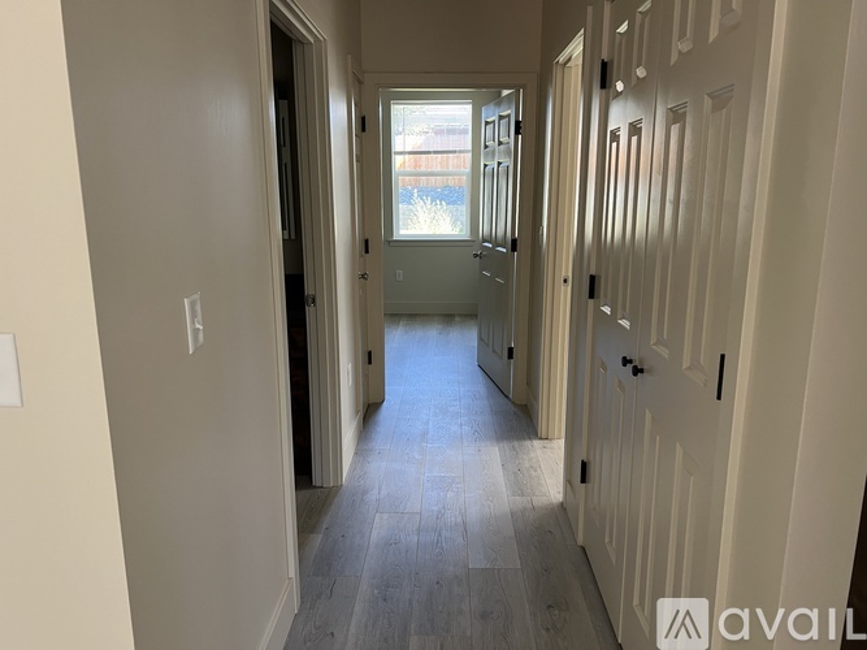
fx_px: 651
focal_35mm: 26
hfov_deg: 67.3
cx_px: 434
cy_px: 325
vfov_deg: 53.0
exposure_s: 1/86
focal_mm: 5.7
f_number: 1.5
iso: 125
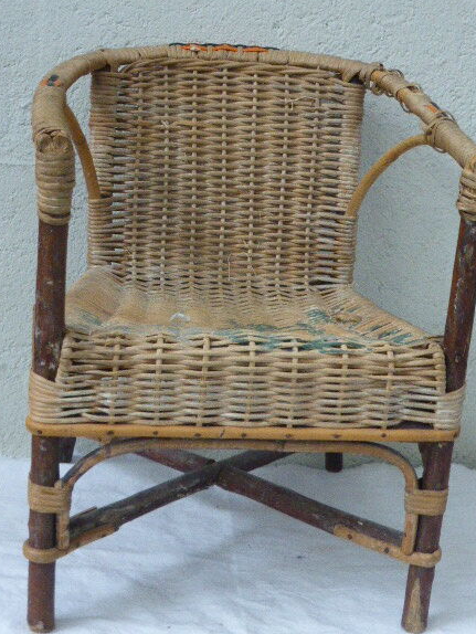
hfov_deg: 21.6
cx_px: 220
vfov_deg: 28.5
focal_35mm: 68
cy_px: 325
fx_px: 1246
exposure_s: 1/25
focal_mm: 10.3
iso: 800
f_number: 4.7
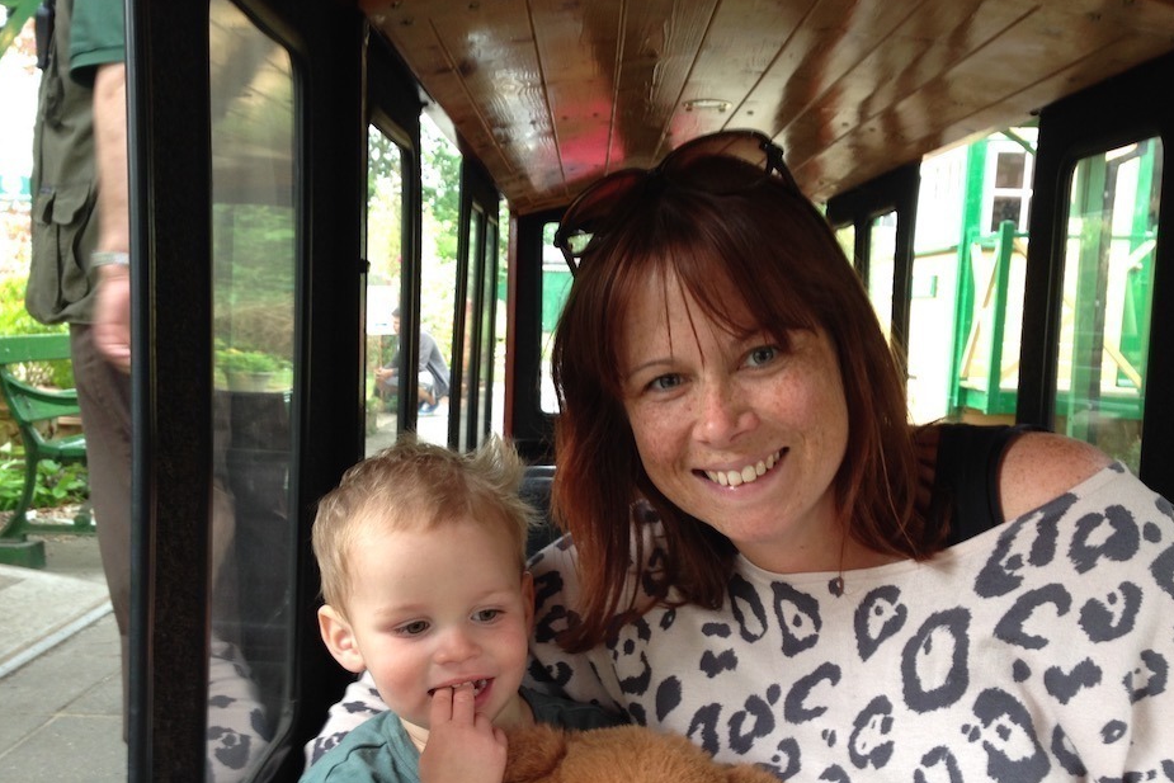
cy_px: 484
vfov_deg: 34.9
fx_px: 1239
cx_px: 579
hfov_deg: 50.7
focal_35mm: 38
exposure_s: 1/20
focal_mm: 4.12
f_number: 2.4
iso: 64
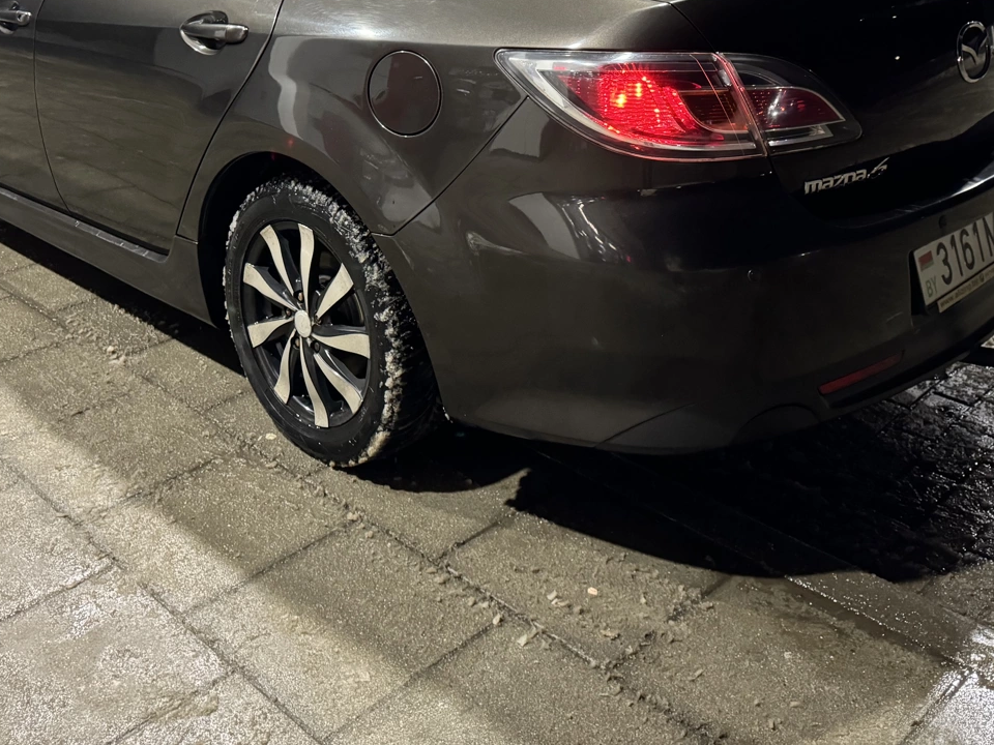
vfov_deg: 34.6
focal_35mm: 40
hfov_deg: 46.8
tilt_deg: -16.1
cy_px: 125
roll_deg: +2.5
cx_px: 457
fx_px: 1149
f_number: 1.78
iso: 800
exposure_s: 1/41
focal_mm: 6.86
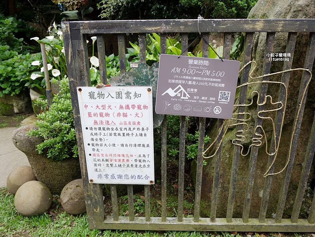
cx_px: 158
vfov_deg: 49.8
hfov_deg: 63.4
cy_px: 118
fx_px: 255
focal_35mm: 28
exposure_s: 1/500
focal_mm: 14
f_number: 2.8
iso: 200
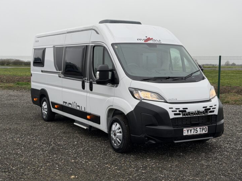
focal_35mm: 53
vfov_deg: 27.5
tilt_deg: -4.2
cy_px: 93
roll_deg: -0.8
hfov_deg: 36.2
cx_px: 121
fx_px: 370
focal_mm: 6.76
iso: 64
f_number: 1.78
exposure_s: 1/413
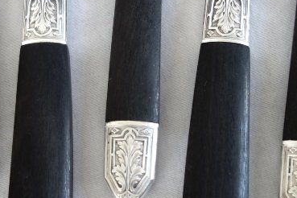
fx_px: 751
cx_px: 109
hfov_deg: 22.3
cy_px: 105
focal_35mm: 91
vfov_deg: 15.0
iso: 125
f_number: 1.8
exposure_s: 1/80
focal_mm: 10.4
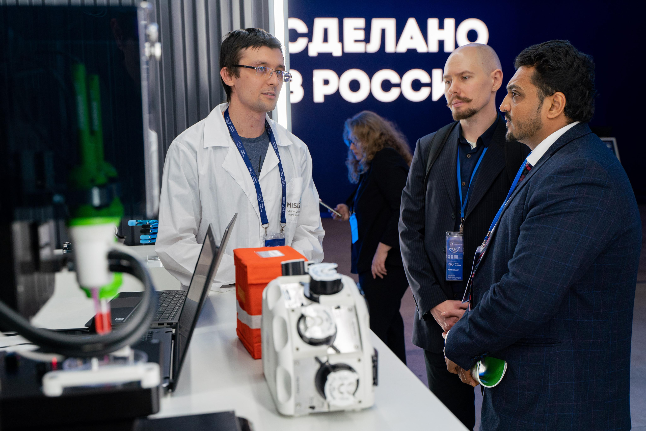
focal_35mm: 42
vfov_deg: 32.2
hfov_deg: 46.8
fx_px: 747
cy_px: 218
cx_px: 314
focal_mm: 40
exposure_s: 1/125
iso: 1600
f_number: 4
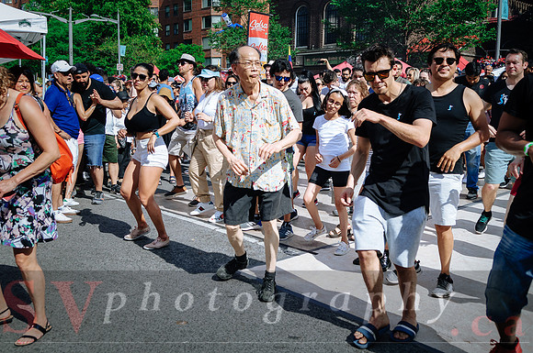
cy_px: 158
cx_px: 239
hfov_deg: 52.6
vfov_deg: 36.3
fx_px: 539
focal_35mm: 36
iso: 100
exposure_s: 1/1000
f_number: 4
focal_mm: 22
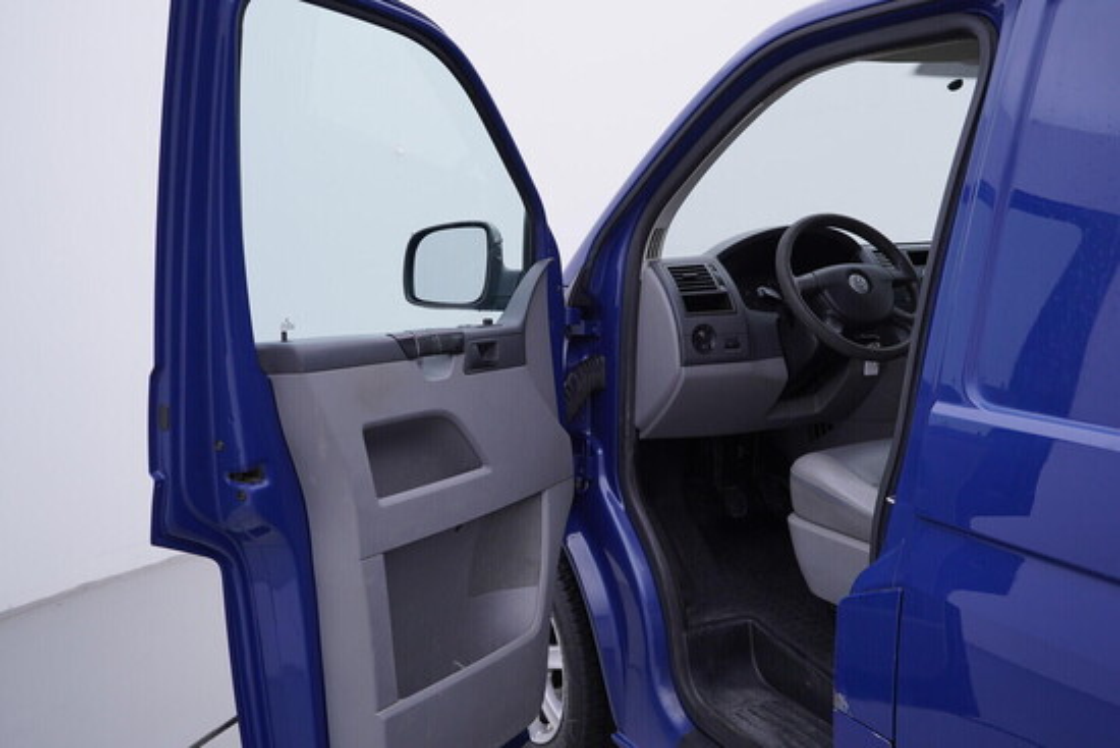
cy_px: 374
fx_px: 1120
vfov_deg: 36.9
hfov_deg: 53.1
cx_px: 560
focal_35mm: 36
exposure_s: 1/80
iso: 125
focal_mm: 24
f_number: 4
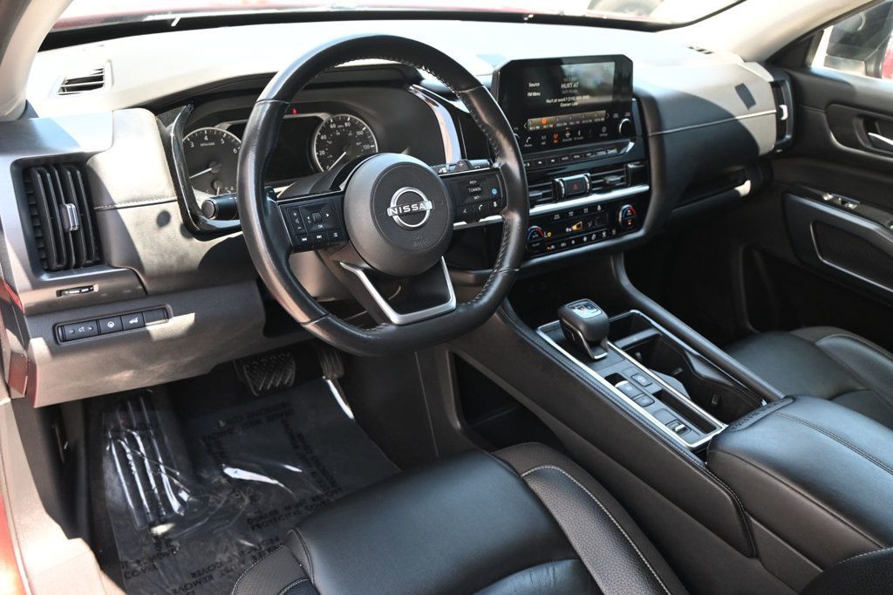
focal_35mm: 30
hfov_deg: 61.9
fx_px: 744
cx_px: 446
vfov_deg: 43.6
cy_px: 298
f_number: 3.8
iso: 500
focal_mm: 20
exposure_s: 1/125
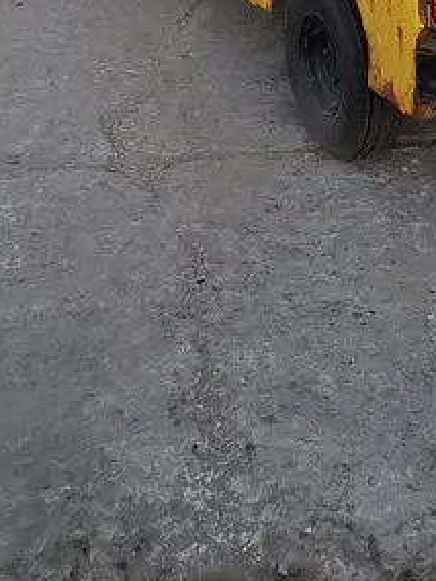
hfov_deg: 21.1
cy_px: -140
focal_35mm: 67
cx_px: 444
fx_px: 1125
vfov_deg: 25.6
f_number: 2.4
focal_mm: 4.3
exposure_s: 1/120
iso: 200
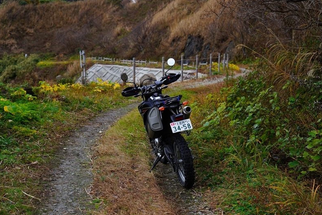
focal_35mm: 57
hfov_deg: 35.1
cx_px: 163
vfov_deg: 23.8
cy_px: 109
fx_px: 510
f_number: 5
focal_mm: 56
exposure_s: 1/100
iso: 100
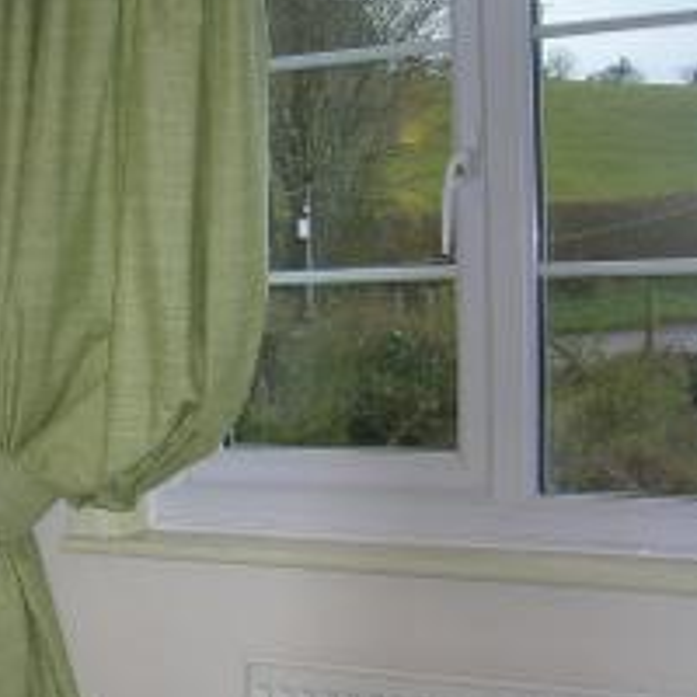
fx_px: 1709
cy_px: 594
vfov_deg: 22.6
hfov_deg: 21.4
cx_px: -136
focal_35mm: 75
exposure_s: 1/60.1
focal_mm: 5.7
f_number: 2.9
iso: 50
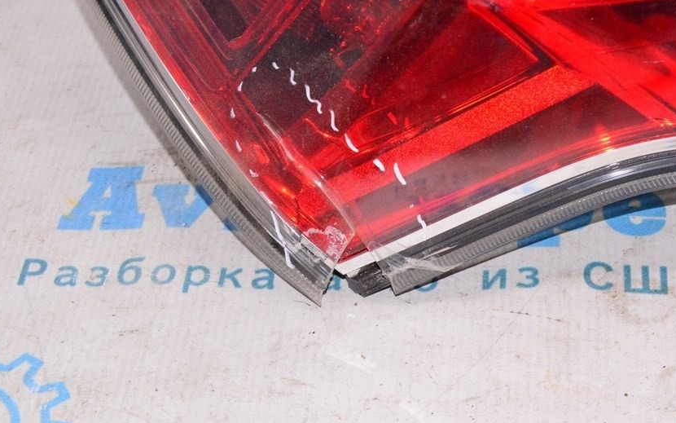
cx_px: 360
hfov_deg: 21.2
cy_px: 219
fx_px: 1806
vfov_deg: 13.4
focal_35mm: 98
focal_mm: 52
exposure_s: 1/200
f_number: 8
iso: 1600
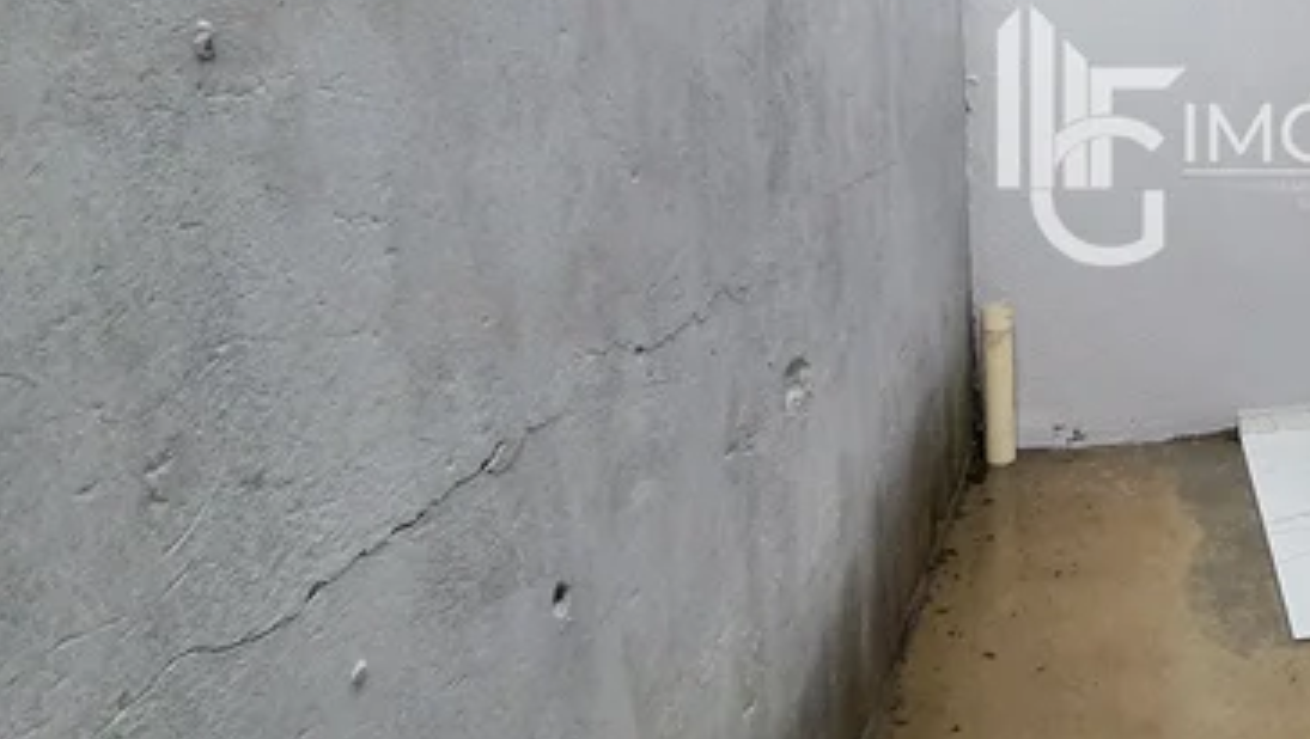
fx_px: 1112
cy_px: 135
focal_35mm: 32
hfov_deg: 51.0
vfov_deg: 35.4
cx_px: 1263
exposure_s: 1/244
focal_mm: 1.74
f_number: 2.2
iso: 50
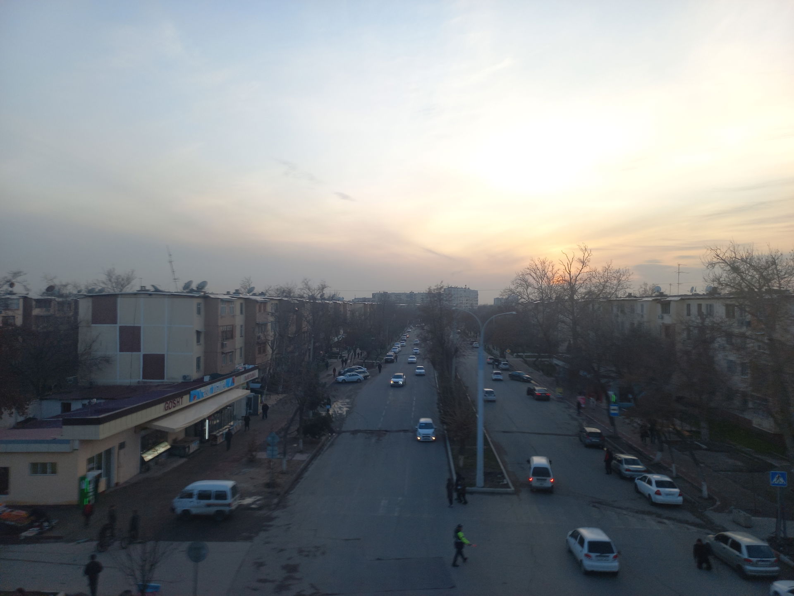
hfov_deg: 69.4
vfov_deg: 54.9
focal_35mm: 25
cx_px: 397
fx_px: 573
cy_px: 298
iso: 35
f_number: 1.8
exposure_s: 1/100
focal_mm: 4.6
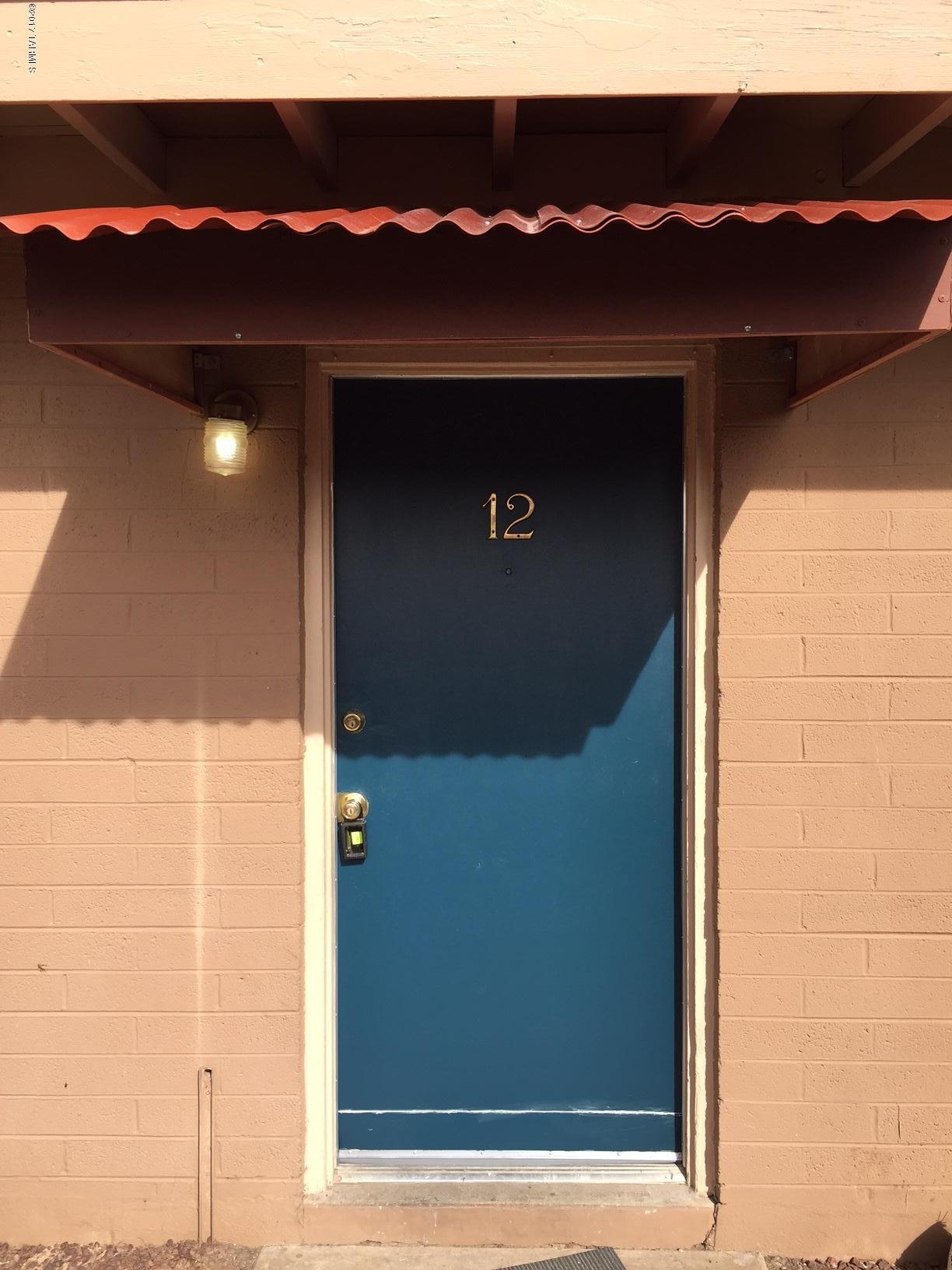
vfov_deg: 61.7
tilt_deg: -0.8
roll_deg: -0.4
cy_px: 635
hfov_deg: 48.2
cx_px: 476
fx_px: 1063
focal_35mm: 29
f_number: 2.2
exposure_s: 1/989
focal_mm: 4.15
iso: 32
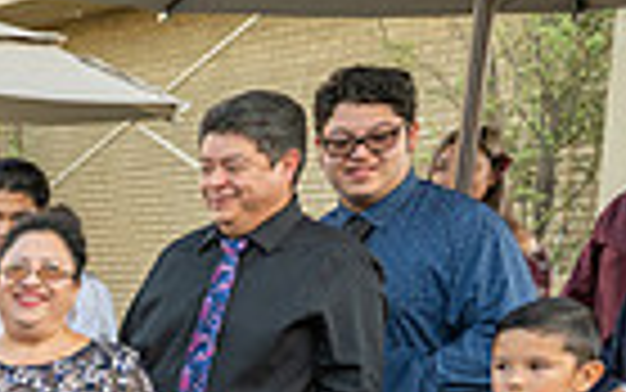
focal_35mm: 102
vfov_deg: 12.1
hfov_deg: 16.2
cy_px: 624
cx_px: -585
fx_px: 1741
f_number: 5.6
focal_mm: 24
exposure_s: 1/200
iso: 500
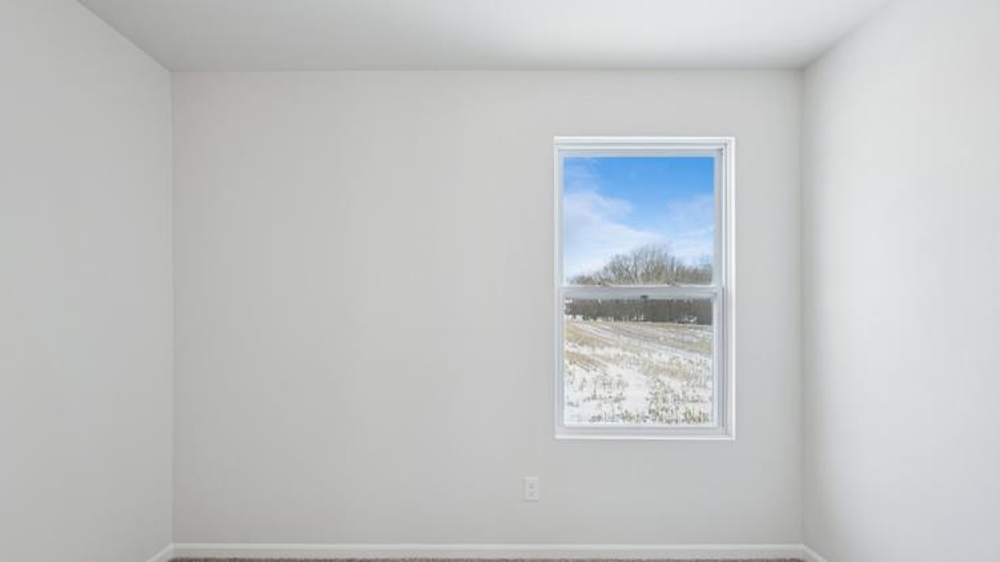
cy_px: 302
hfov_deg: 86.6
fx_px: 530
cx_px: 485
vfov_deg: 55.8
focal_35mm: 20
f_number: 9
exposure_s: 1.3
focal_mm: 14
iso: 50
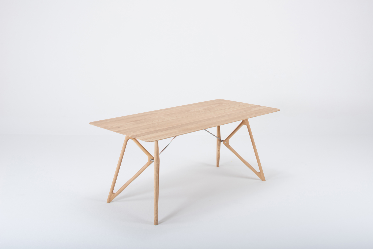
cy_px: 124
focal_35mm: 45
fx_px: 466
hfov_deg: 43.6
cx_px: 186
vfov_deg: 29.9
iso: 64
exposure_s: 1/250
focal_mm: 45
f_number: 11
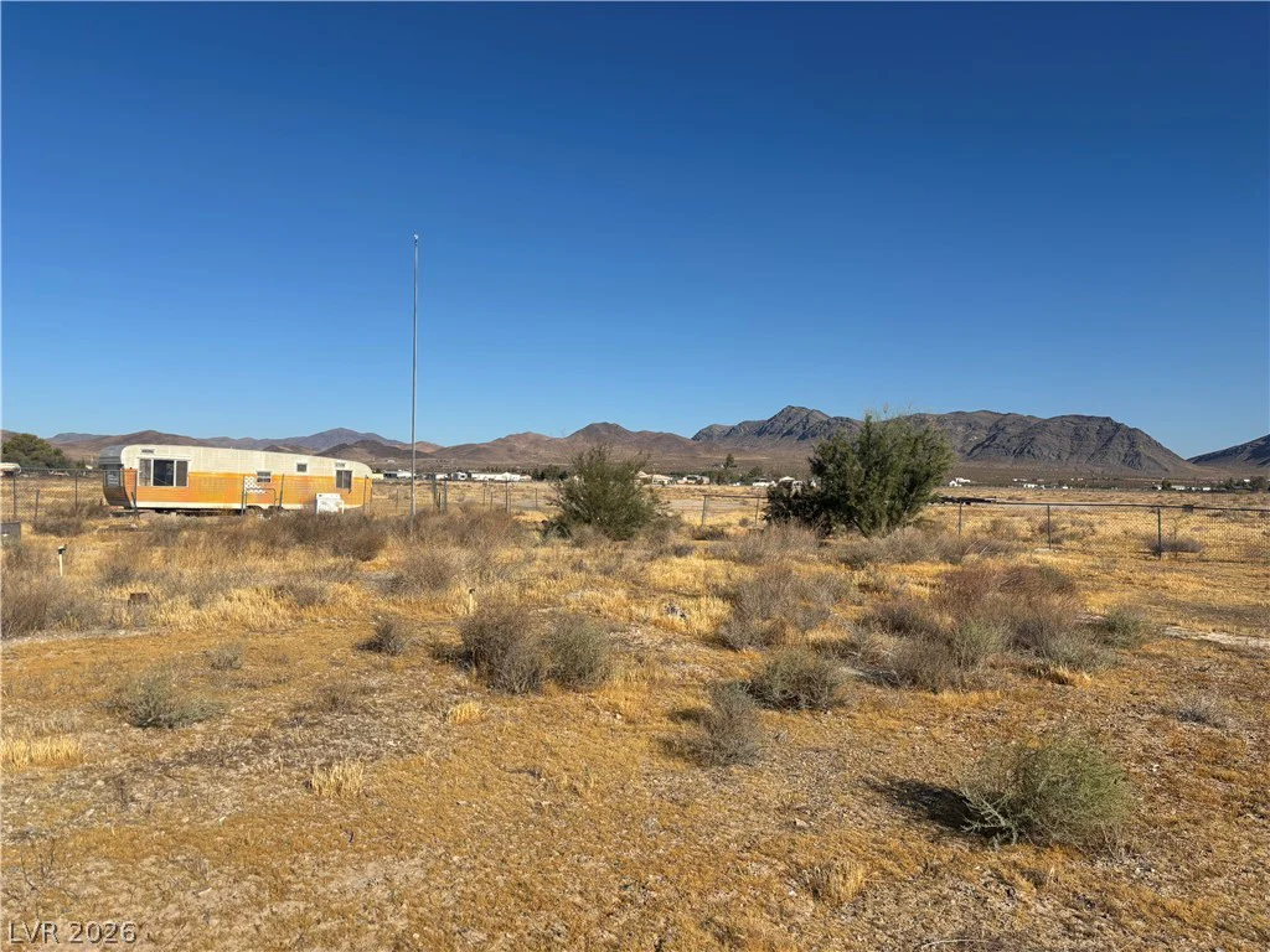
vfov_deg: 53.1
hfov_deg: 67.3
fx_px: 954
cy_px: 476
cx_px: 635
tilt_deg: +0.6
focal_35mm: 26
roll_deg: -1.4
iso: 50
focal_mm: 5.96
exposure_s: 1/5618
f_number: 1.6
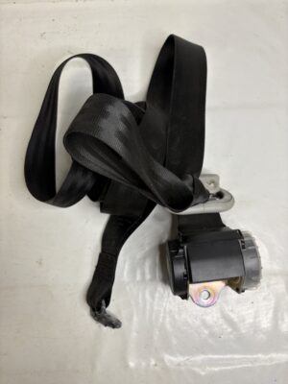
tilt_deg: -75.7
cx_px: 144
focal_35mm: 26
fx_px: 288
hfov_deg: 53.1
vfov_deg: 67.3
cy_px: 192
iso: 64
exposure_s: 1/50
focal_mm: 5.96
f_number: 1.6
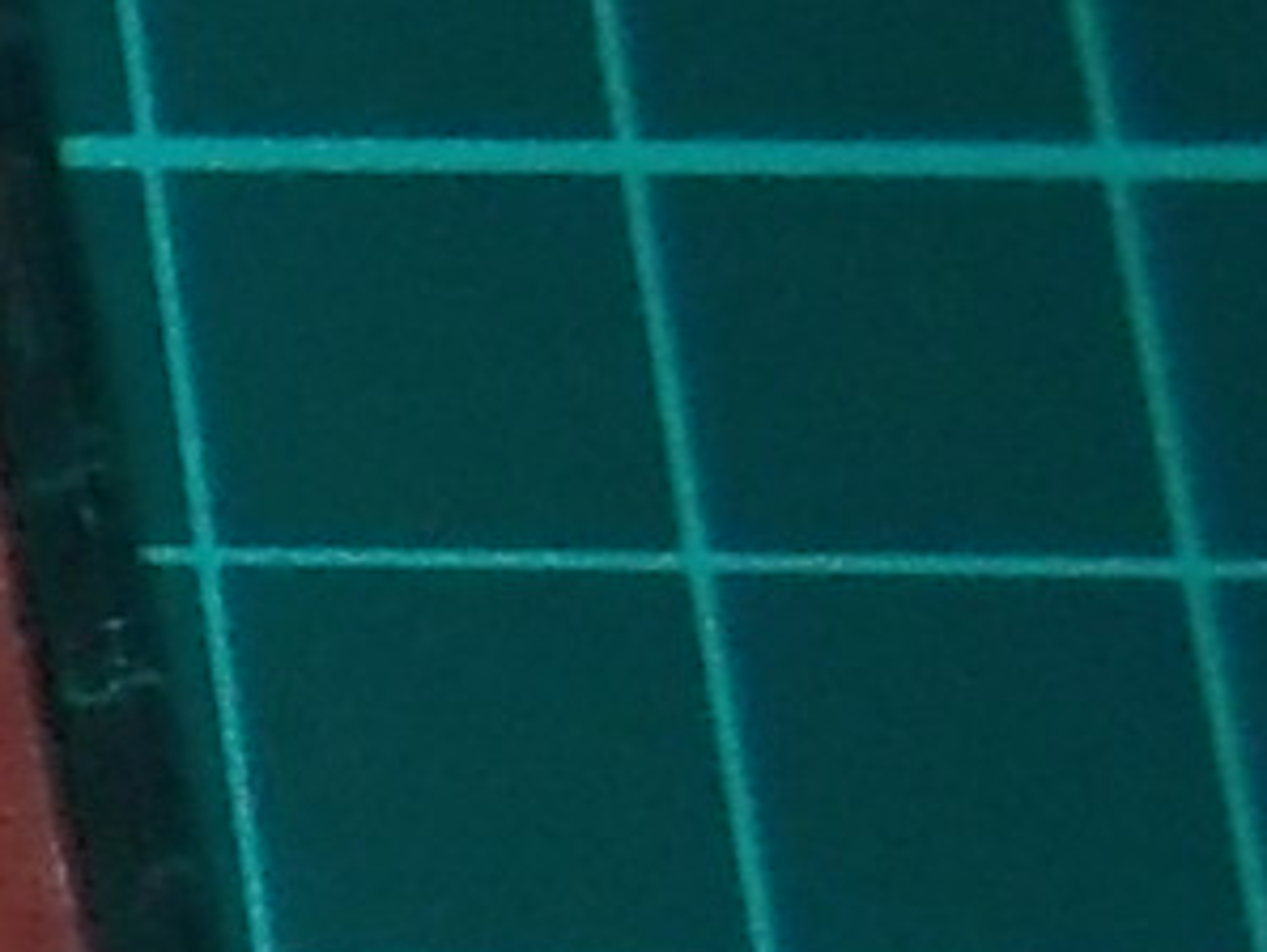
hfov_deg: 7.2
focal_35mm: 221
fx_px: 8095
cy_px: 1262
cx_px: -3444
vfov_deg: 6.7
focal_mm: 4.1
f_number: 3.3
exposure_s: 1/30
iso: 200
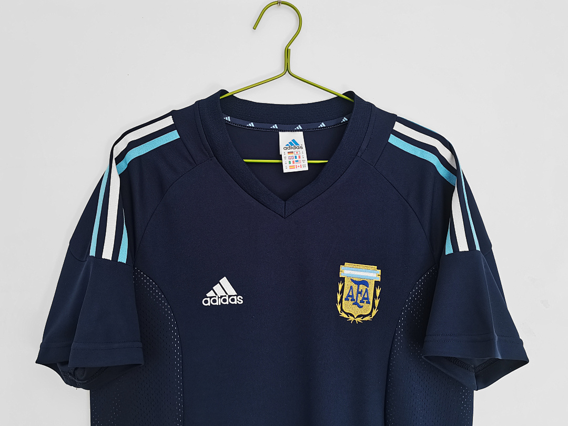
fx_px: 427
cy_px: 213
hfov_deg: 67.3
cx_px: 284
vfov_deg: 53.1
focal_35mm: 26
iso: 160
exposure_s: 1/120
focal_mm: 5.58
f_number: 1.8
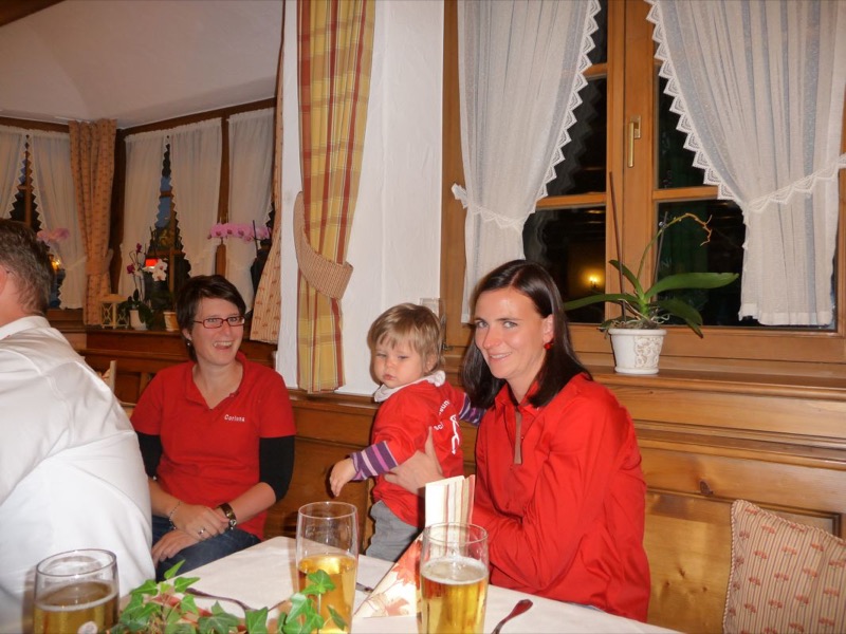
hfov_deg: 63.4
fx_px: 684
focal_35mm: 28
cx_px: 423
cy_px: 317
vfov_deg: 49.7
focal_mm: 4.7
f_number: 3.3
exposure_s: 1/30
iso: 200
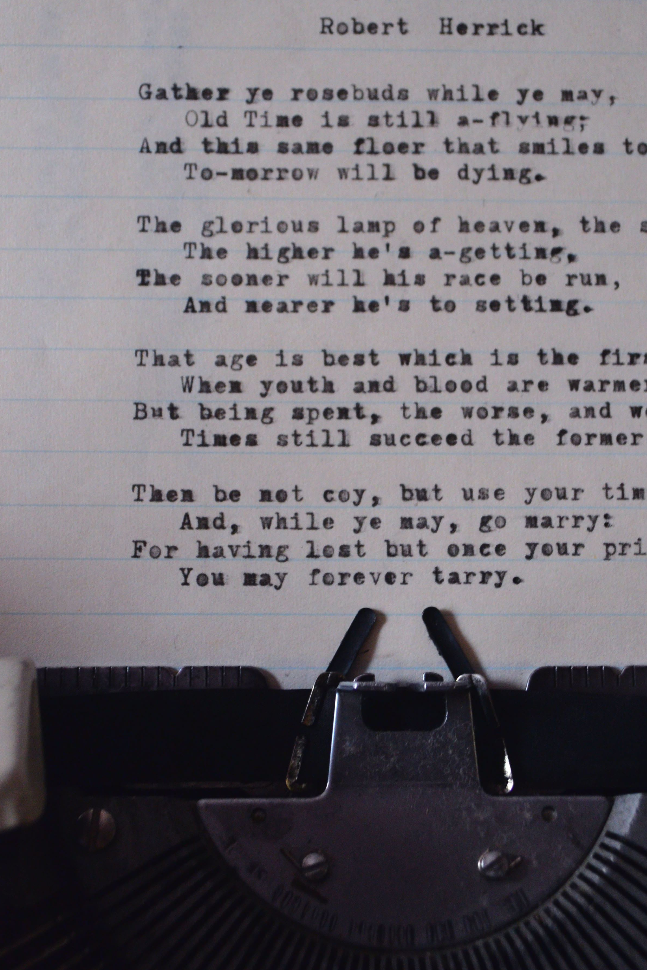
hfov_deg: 25.0
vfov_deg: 36.8
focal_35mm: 54
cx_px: 401
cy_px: 440
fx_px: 1456
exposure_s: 1/8
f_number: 7.1
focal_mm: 28
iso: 1600
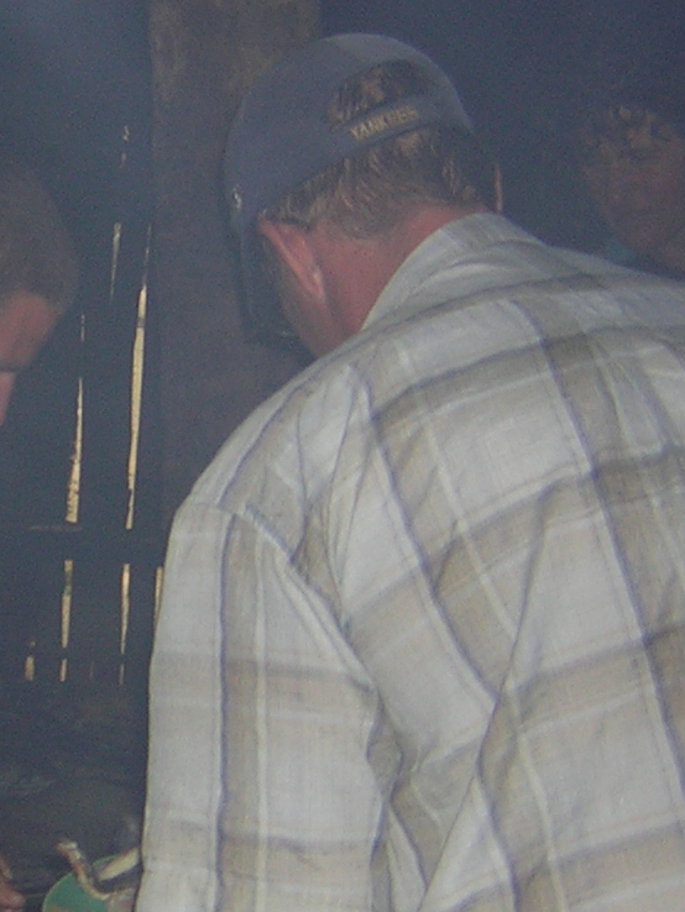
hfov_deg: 18.3
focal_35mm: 78
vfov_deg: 25.0
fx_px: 2057
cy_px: 519
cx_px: -52
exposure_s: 1/60.1
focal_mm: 4.7
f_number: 2.6
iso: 50
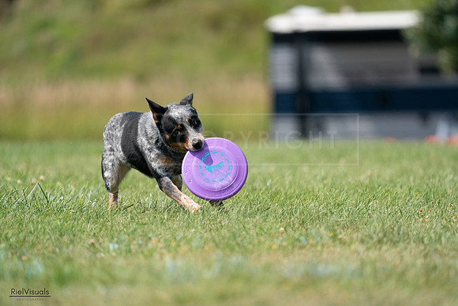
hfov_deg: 3.9
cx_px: 229
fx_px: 6731
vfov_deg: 2.6
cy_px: 153
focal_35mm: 529
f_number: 6.3
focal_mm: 529
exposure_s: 1/4000
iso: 1250
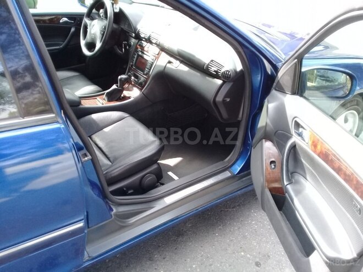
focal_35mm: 31
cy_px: 136
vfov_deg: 45.4
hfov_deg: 58.4
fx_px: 325
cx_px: 182
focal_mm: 3.3
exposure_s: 1/120
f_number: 2.2
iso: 80
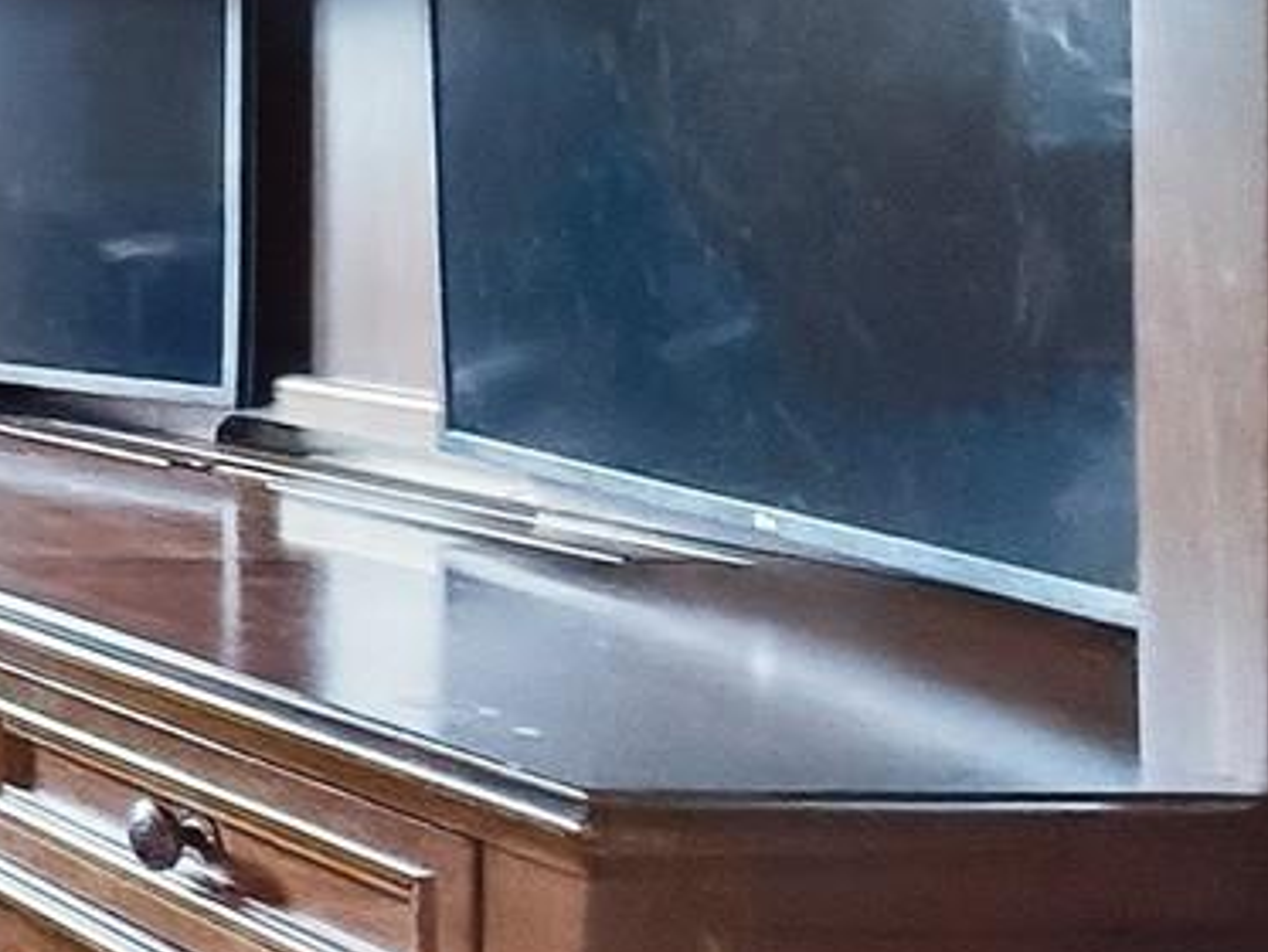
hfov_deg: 18.0
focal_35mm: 60
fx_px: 2199
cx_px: -1397
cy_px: 102
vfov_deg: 23.8
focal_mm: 2.2
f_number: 2.2
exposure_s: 1/60
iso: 640
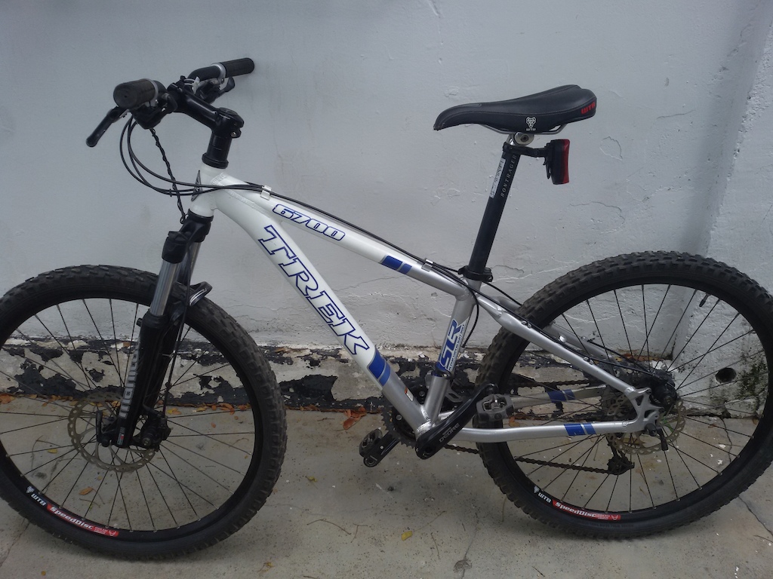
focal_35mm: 31
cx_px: 386
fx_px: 692
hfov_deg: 58.4
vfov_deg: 45.4
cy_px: 290
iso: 40
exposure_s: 1/263
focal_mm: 2.93
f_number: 2.4
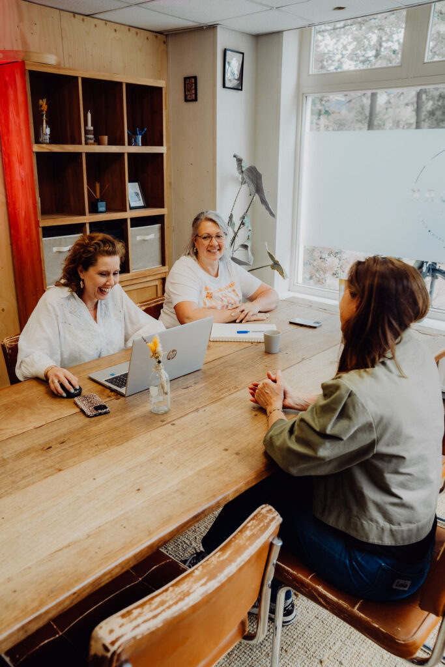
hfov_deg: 45.0
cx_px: 222
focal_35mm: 29
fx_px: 537
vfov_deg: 63.7
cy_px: 334
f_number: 4
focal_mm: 29
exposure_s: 1/125
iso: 320
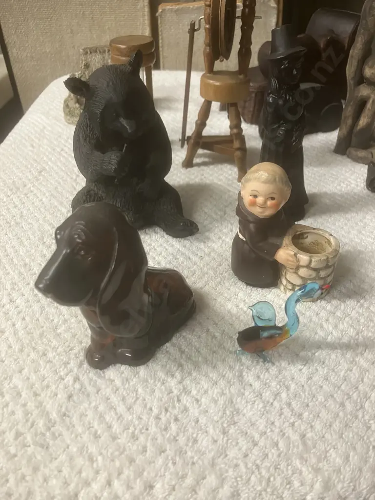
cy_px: 250
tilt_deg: -35.2
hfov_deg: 49.7
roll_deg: +1.5
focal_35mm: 28
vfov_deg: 63.4
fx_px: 404
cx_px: 188
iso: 125
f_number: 1.8
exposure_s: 1/50
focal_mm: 3.99
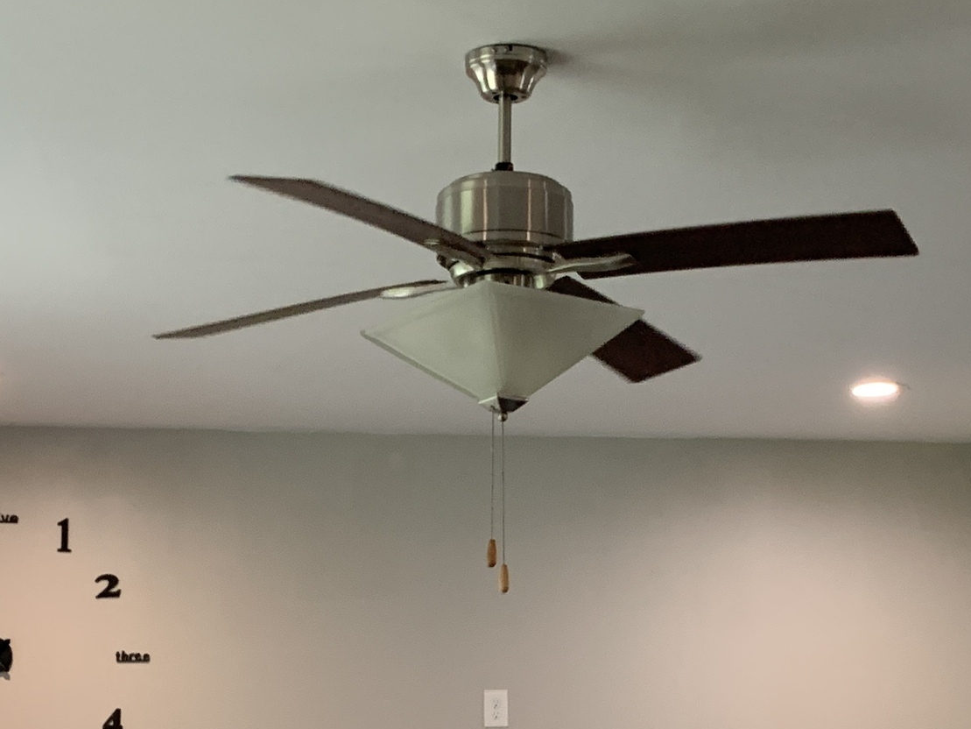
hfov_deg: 27.0
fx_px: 2020
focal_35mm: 72
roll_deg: -1.4
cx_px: 392
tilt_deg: +1.5
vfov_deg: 19.7
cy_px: 777
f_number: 1.8
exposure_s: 1/60
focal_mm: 4.25
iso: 160
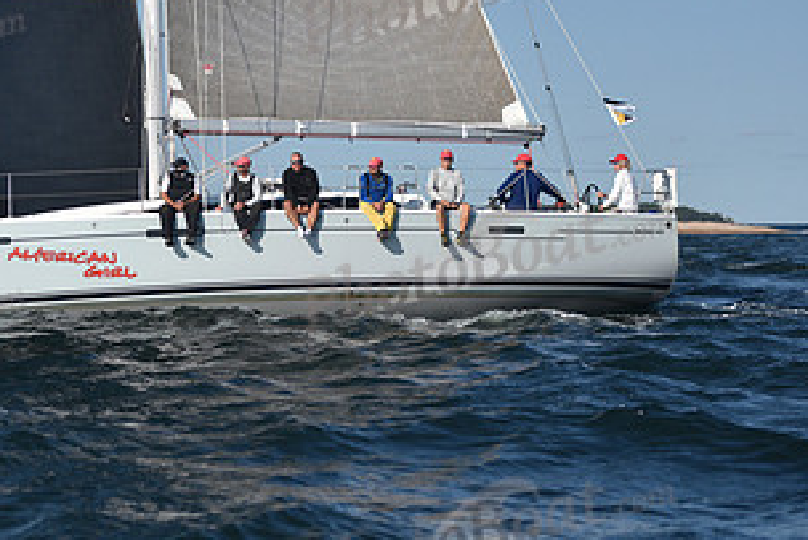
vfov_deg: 9.6
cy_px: 161
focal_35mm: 143
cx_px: 165
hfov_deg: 14.3
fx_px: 3211
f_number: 2.8
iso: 250
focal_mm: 75
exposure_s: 1/3200
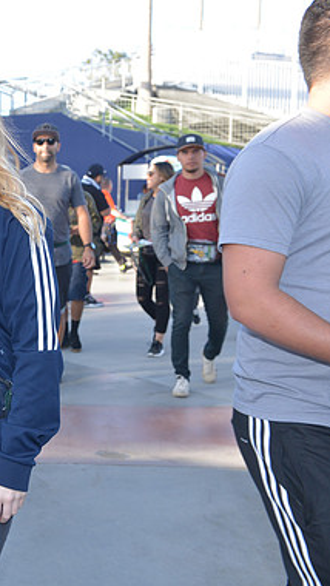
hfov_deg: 19.6
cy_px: 294
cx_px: -113
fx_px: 870
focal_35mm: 56
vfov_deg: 37.2
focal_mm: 35
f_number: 7.1
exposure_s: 1/200
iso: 500
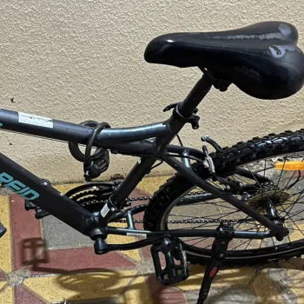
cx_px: 64
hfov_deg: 38.6
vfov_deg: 39.9
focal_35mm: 42
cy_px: 176
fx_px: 417
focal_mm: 5.1
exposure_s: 1/50
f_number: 1.6
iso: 200
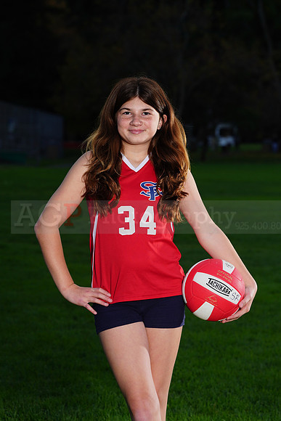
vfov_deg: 13.3
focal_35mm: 154
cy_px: 210
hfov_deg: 8.9
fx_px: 1802
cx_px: 140
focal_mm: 154
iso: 200
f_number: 9
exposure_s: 1/250
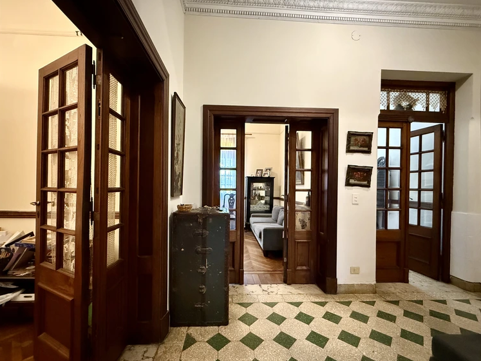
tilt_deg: -0.9
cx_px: 234
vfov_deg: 81.7
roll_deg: -1.0
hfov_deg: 98.2
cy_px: 188
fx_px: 208
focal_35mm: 15
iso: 1000
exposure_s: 1/33
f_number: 2.2
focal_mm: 2.22
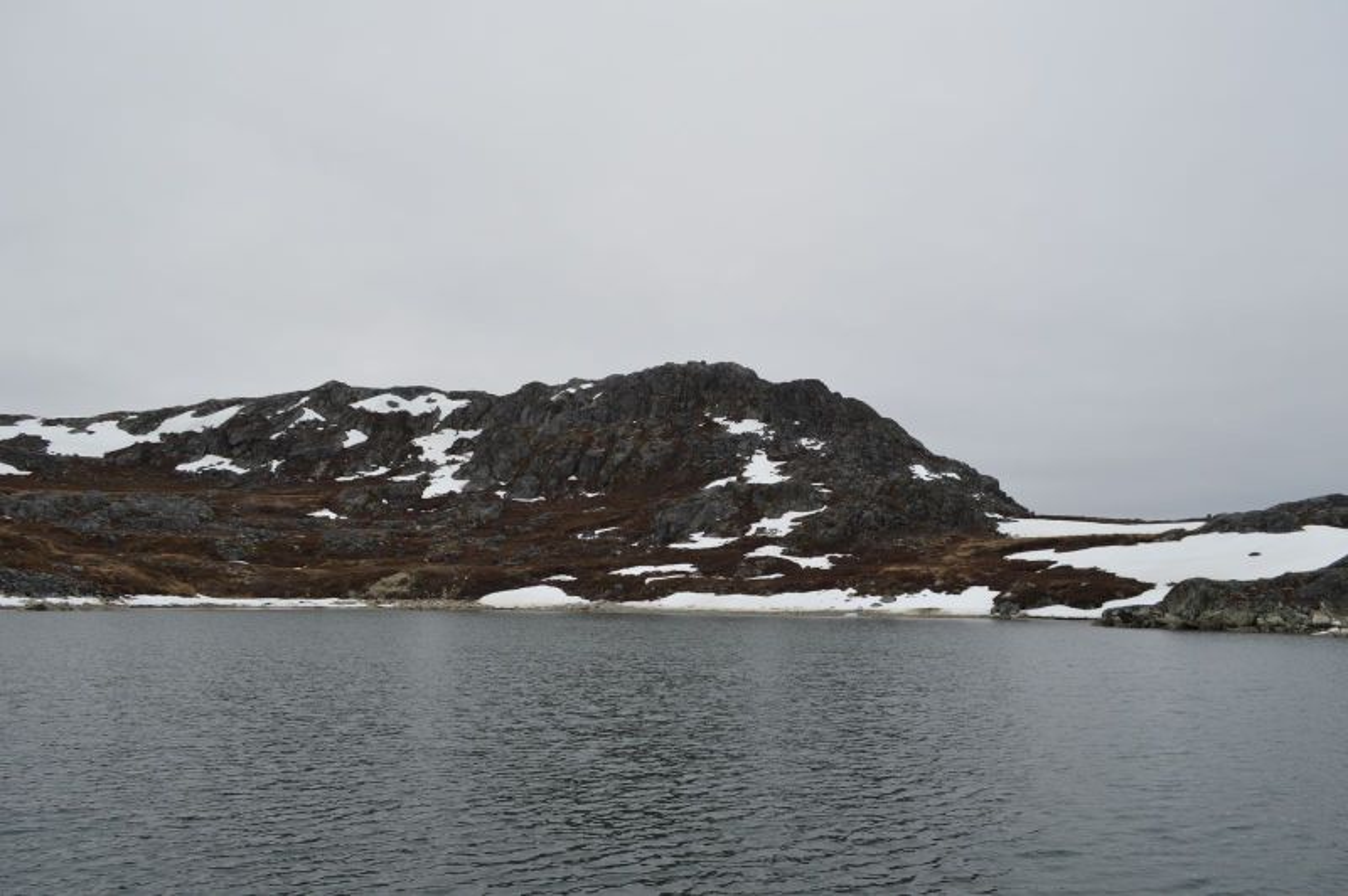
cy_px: 448
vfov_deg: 47.9
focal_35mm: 27
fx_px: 1010
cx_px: 674
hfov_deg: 67.4
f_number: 6.3
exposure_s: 1/160
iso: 100
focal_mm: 18
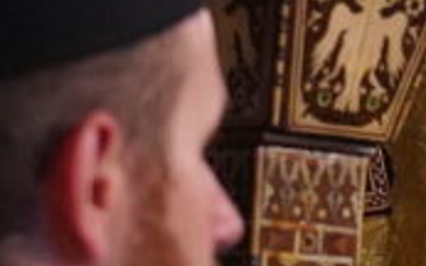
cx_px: 941
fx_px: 7358
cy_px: -314
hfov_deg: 3.3
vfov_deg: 2.1
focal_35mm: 634
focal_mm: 105
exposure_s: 1/160
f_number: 4
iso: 10000
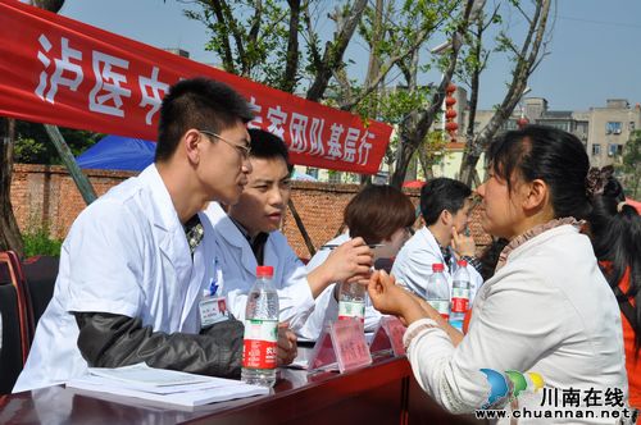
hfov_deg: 33.4
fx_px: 1067
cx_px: 320
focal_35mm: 60
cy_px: 212
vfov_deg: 22.6
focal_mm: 40
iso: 200
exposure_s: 1/250
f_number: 16
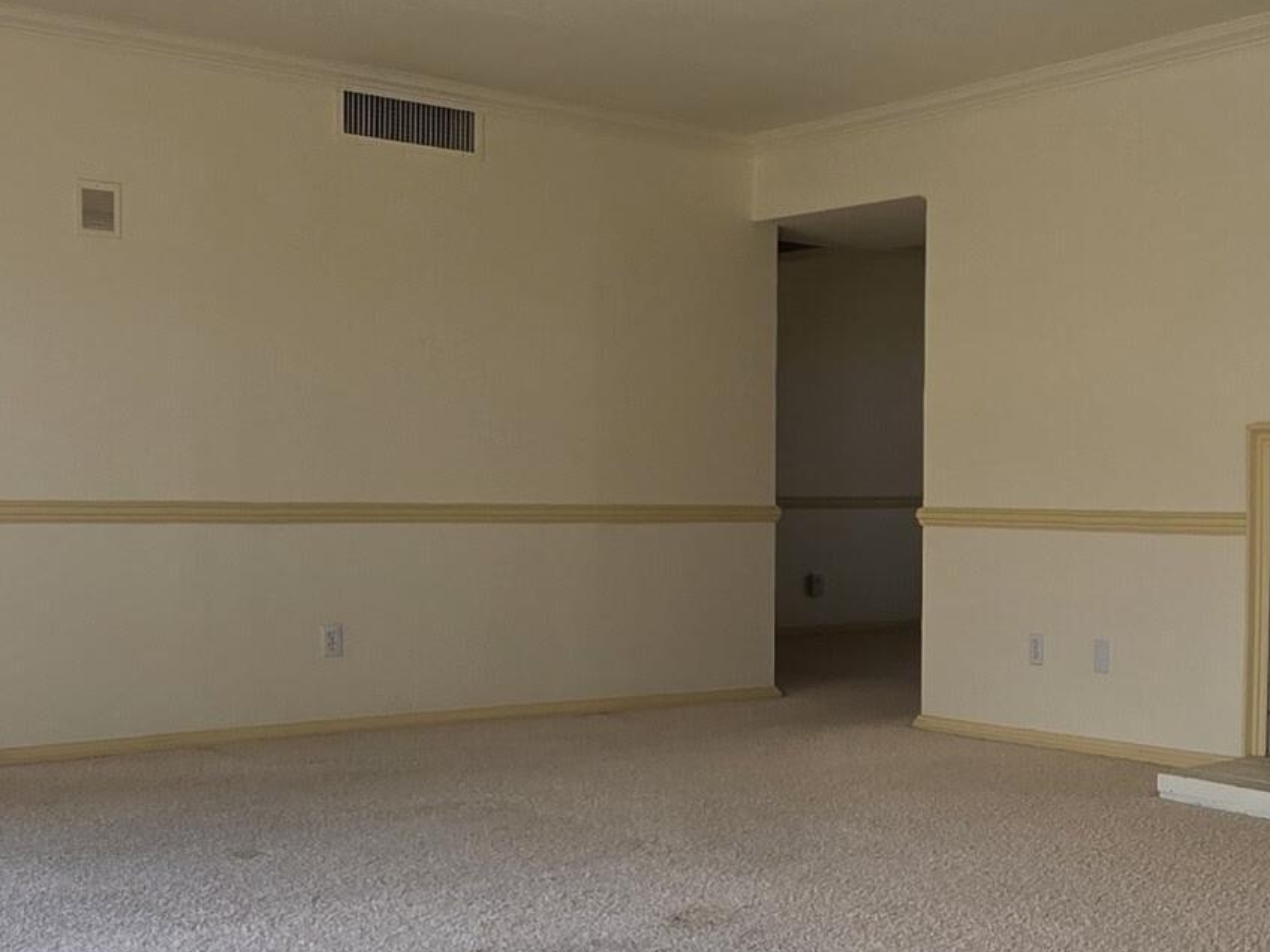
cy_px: 572
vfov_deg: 31.4
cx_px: 1156
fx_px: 1688
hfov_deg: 38.3
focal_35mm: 46
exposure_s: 1/417
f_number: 1.9
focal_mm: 2.2
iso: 40
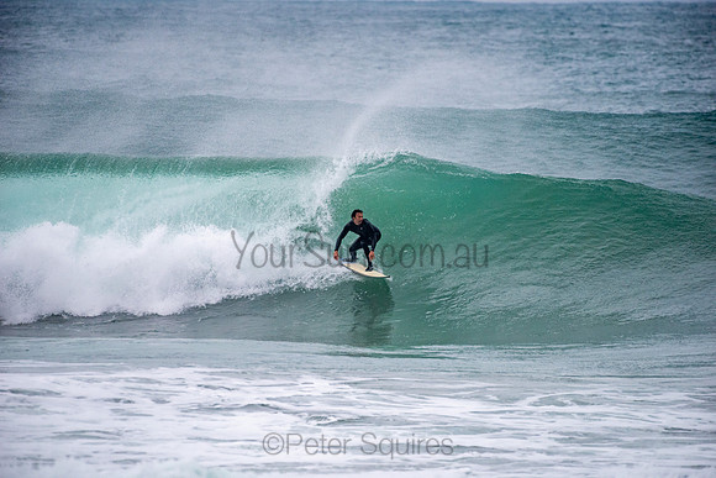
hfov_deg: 4.1
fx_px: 9946
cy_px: 239
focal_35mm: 500
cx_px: 358
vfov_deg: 2.8
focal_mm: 500
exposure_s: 1/1250
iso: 800
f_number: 5.6
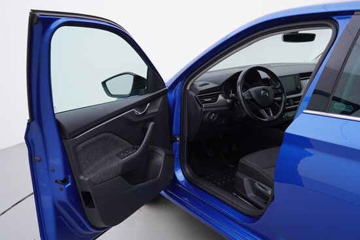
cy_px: 120
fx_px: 360
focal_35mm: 36
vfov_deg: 36.9
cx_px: 180
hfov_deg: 53.1
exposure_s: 1/60
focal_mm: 24
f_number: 3.5
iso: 125
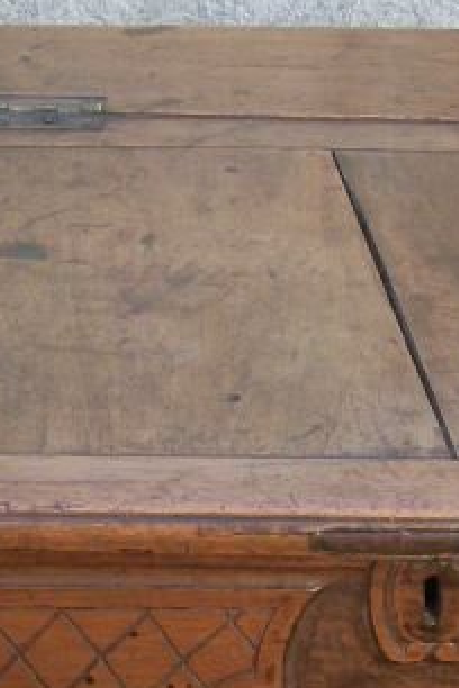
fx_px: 2658
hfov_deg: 9.8
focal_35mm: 139
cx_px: 414
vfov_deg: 14.3
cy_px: 841
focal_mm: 5.7
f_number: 2.9
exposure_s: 1/100
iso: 80
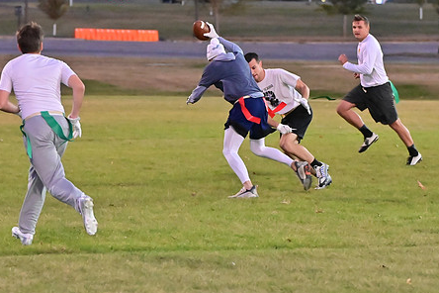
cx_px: 242
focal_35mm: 205
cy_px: 159
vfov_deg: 6.7
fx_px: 2500
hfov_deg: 10.0
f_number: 4
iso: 6400
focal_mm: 105
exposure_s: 1/400
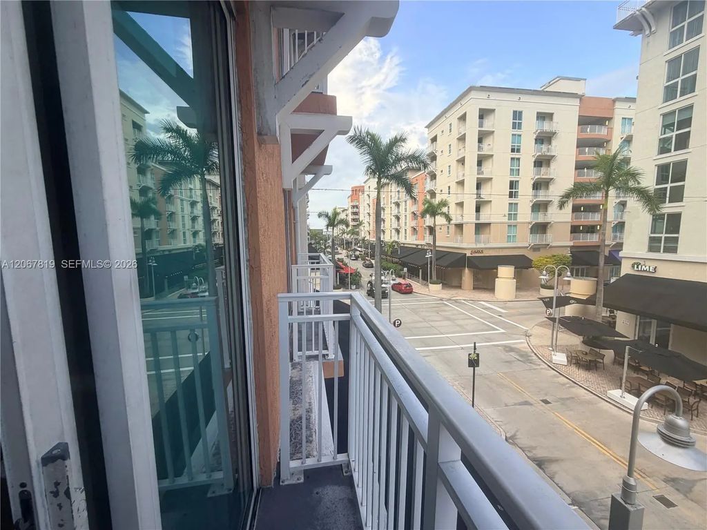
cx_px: 354
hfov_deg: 102.1
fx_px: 286
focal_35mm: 14
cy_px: 265
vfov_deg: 85.7
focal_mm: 2.22
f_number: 2.2
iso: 40
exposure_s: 1/218
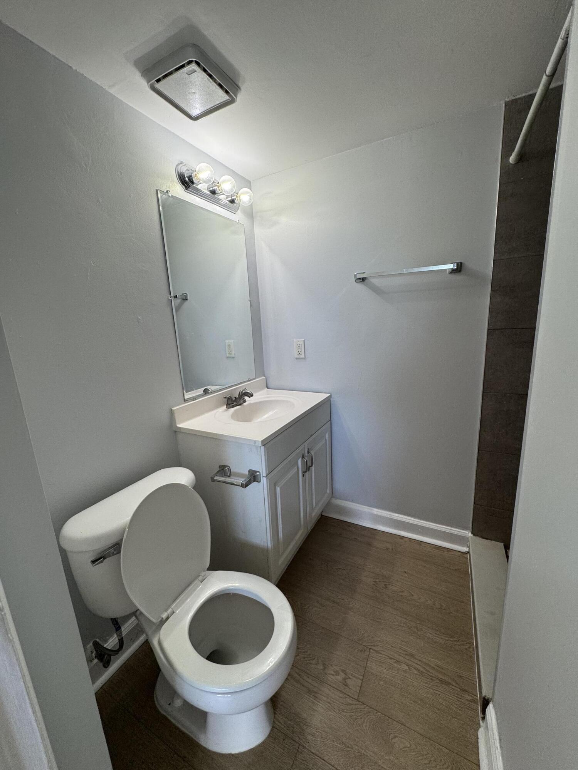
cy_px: 385
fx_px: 312
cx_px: 289
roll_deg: +3.5
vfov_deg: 102.1
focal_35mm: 14
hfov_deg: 85.7
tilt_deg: -12.5
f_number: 2.2
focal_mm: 2.22
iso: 160
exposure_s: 1/120
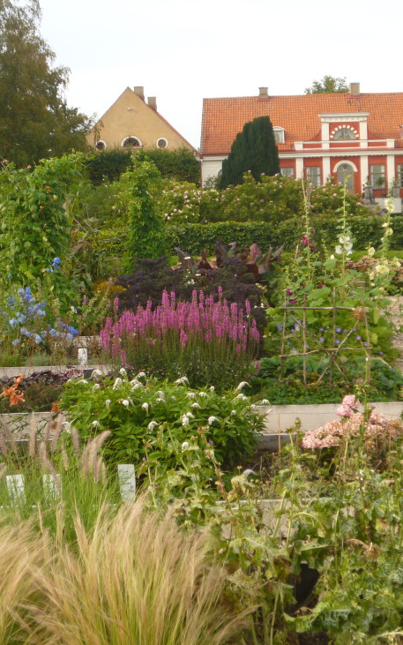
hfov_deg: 24.7
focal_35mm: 52
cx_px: 287
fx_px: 914
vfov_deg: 38.9
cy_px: 326
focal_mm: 6.3
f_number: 3.5
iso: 80
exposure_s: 1/200
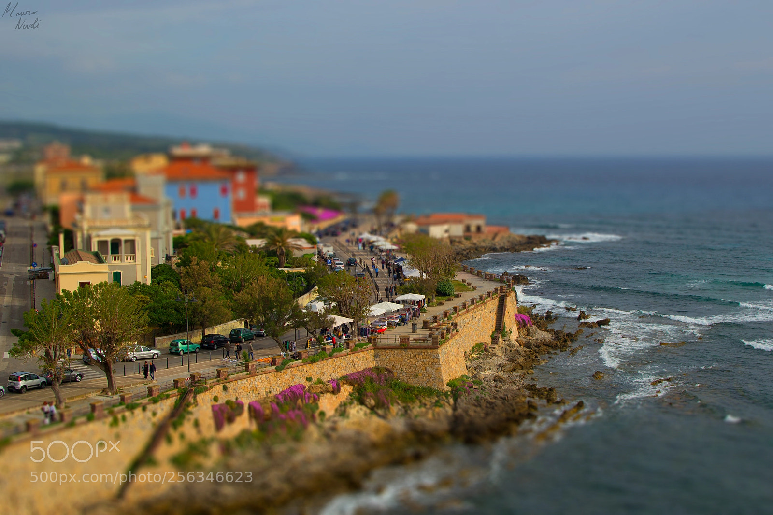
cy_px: 258
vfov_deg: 25.7
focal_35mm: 52
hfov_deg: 37.9
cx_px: 386
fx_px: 1127
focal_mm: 35
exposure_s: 1/500
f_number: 6.3
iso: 100
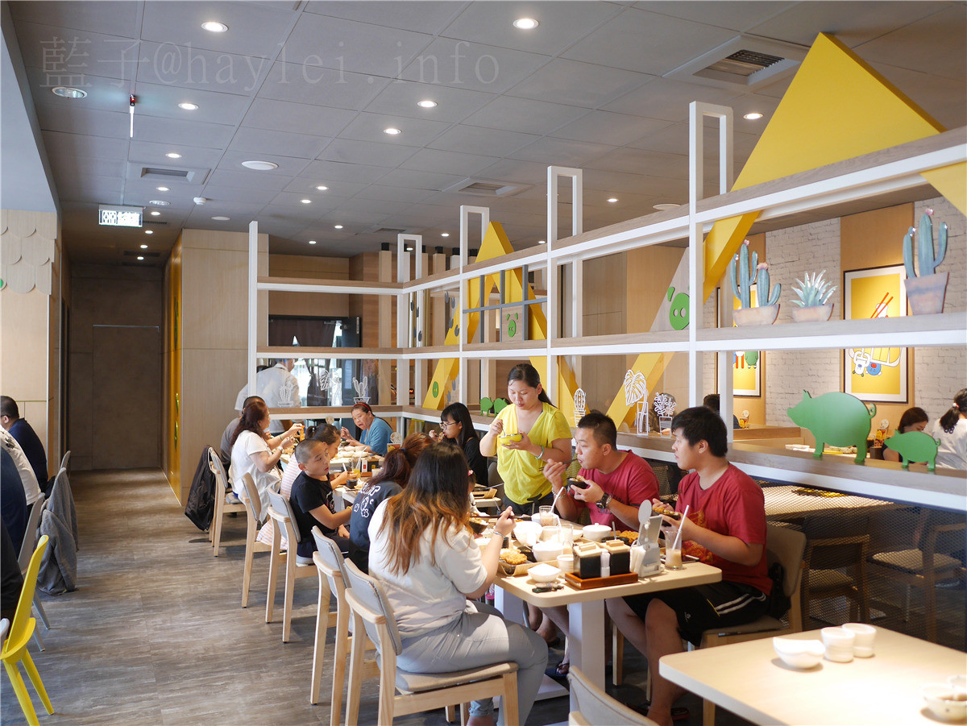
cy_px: 363
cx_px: 484
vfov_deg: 46.8
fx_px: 838
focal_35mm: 30
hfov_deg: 59.9
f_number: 1.7
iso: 320
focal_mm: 15
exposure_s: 1/60
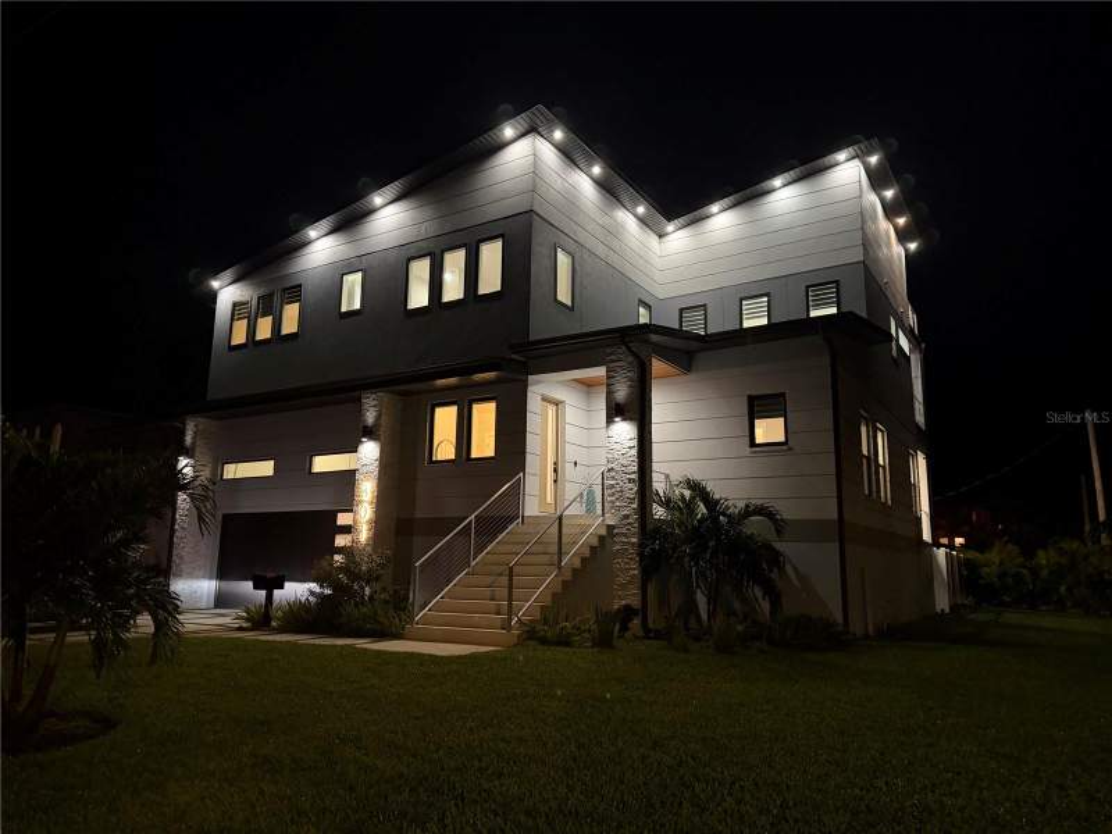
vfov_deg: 56.8
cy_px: 417
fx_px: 771
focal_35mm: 24
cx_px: 556
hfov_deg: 71.6
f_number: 1.78
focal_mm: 6.76
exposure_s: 1/40
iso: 1000
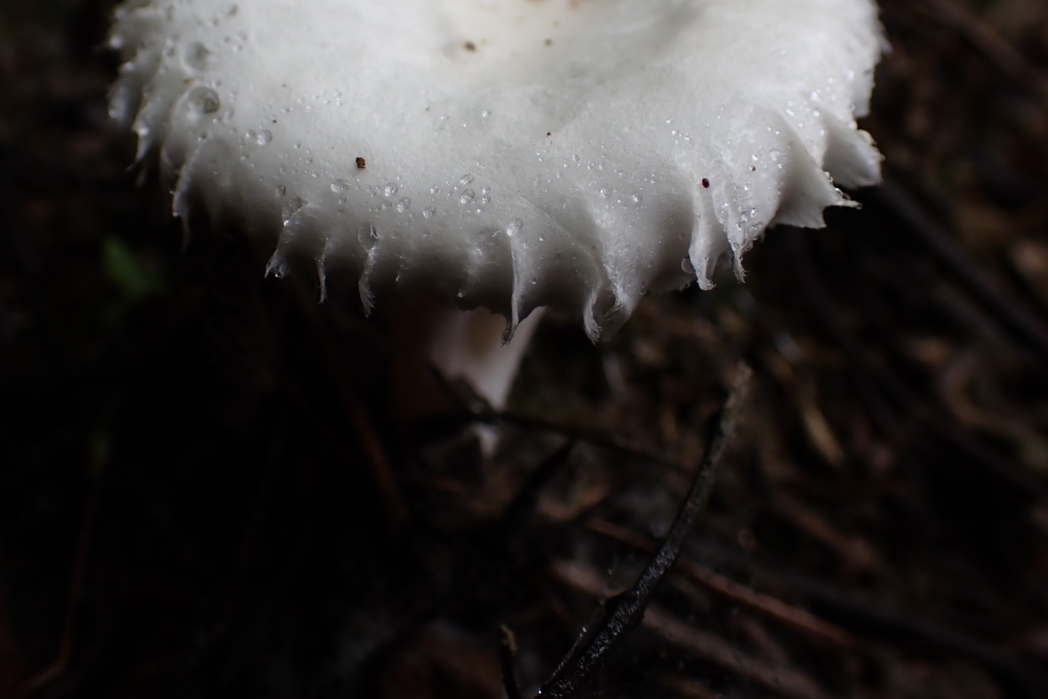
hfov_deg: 38.8
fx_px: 1485
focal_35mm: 51
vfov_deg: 26.2
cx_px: 477
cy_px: 199
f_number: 3.5
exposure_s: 1/160
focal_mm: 6.83
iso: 125
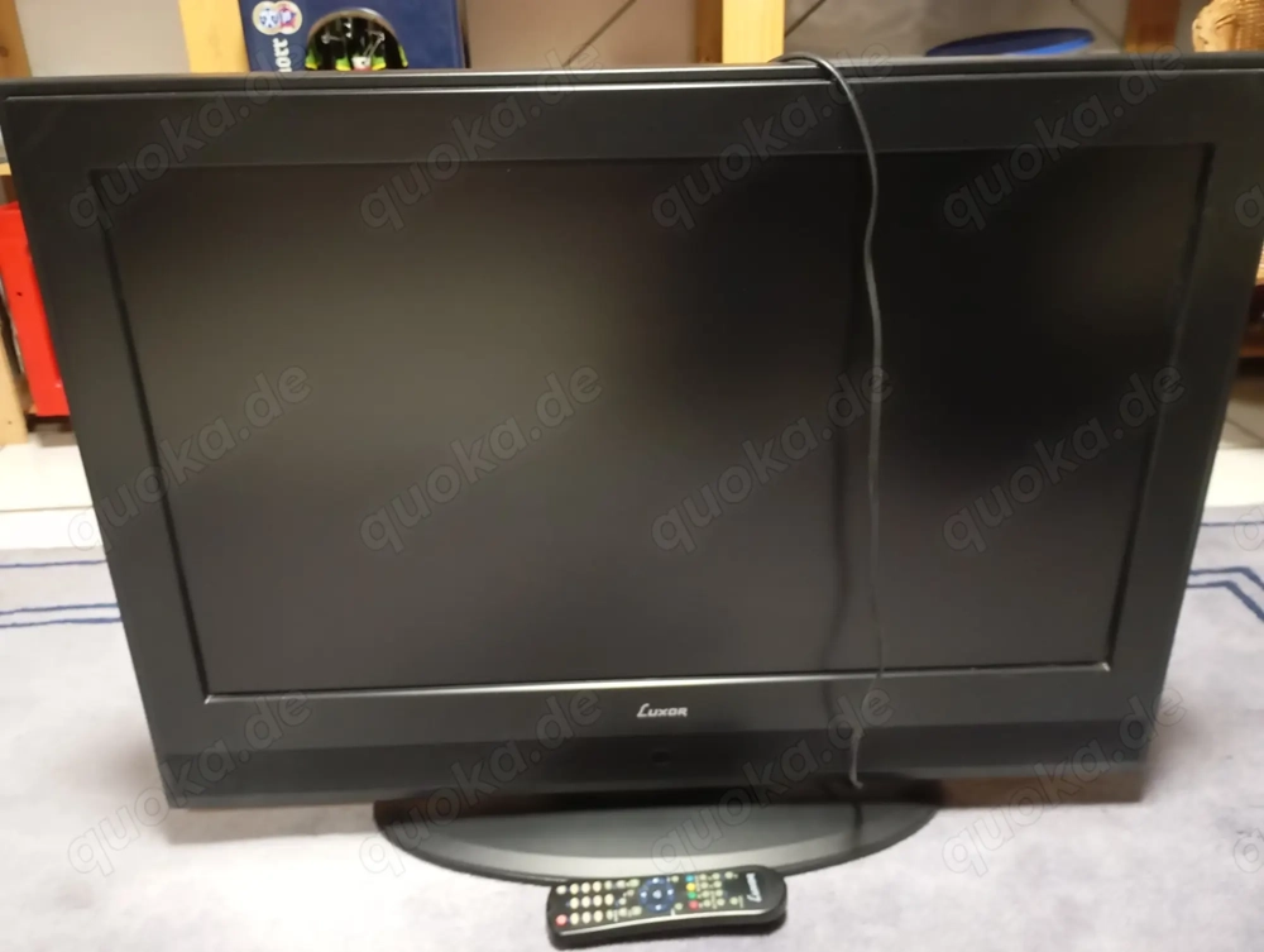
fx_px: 1024
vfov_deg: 49.9
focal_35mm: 28
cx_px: 632
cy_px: 476
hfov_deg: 63.4
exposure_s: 1/16.7
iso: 3196
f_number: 1.8
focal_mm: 4.27
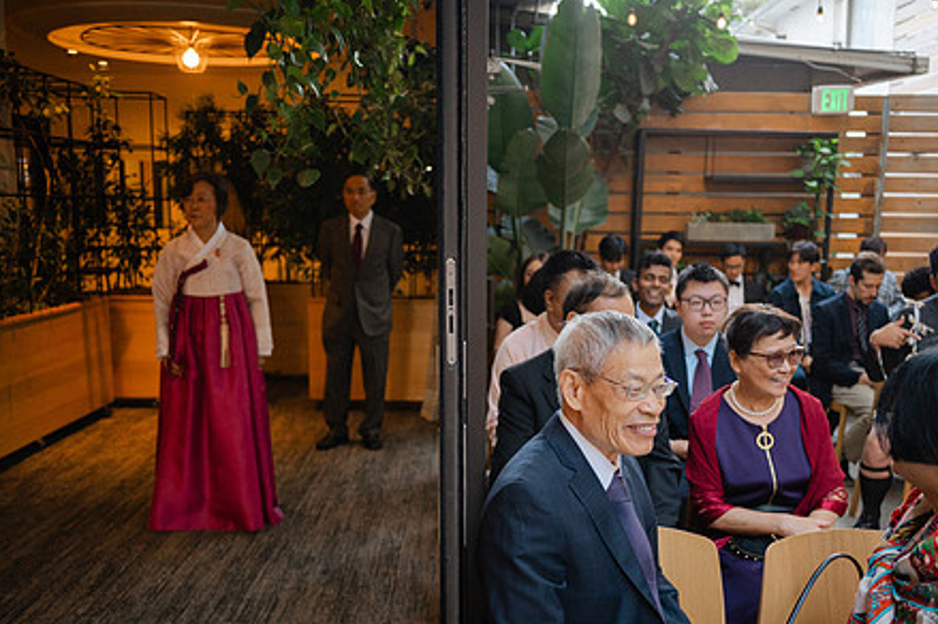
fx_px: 963
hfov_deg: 51.9
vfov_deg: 35.6
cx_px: 498
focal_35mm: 37
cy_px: 404
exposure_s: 1/125
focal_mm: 28
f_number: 2.8
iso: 1000
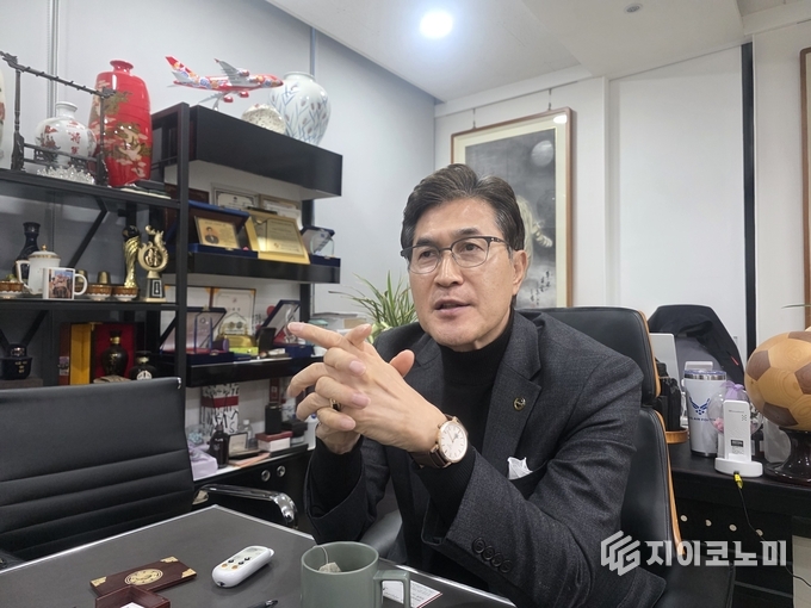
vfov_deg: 58.9
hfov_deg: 73.9
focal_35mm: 23
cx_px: 406
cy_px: 304
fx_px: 539
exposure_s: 1/120
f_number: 1.7
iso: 500
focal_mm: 6.3
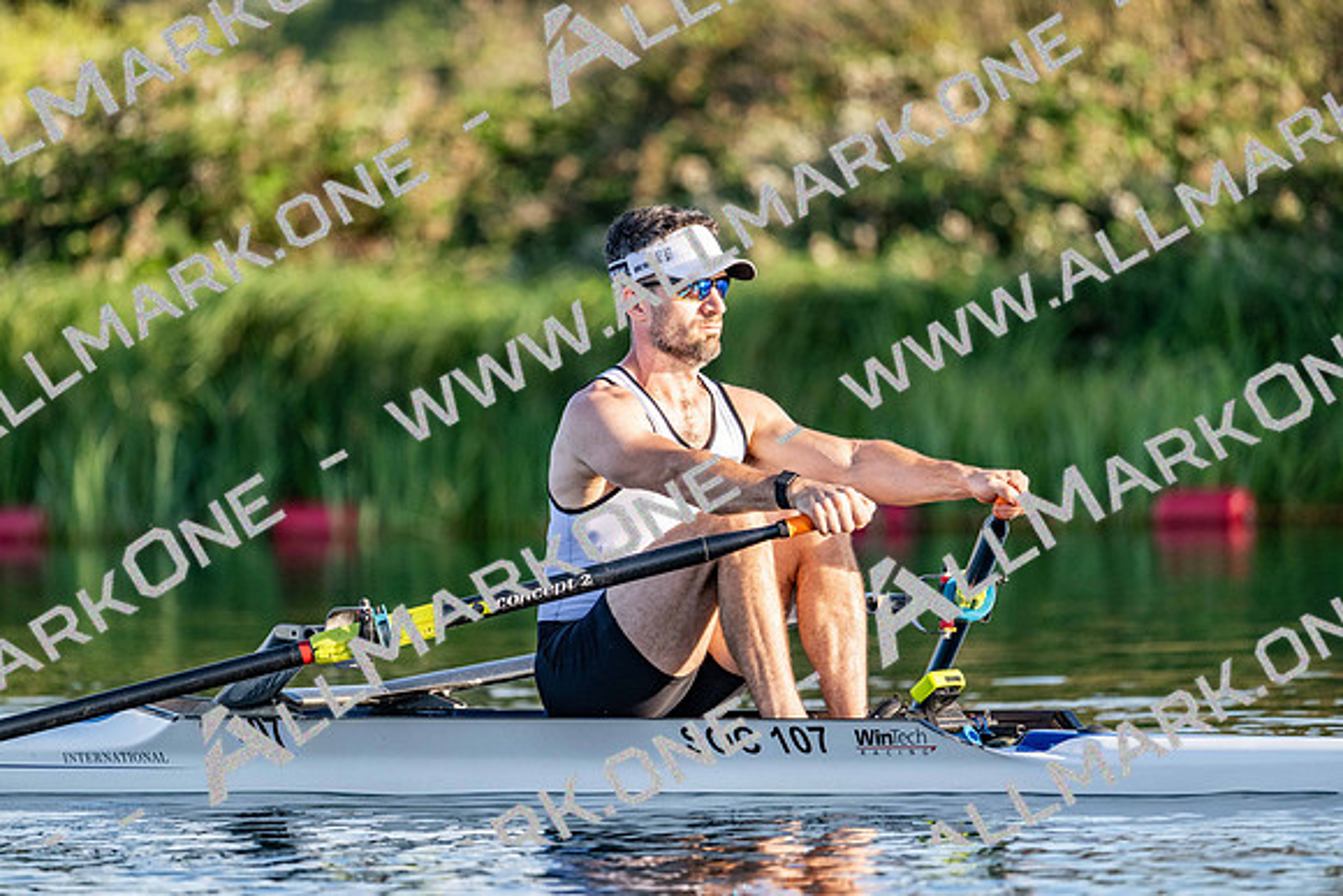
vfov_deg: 3.4
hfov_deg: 5.2
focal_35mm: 400
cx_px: 672
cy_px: 448
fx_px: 14925
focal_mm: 400
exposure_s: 1/2500
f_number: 4.5
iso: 1000
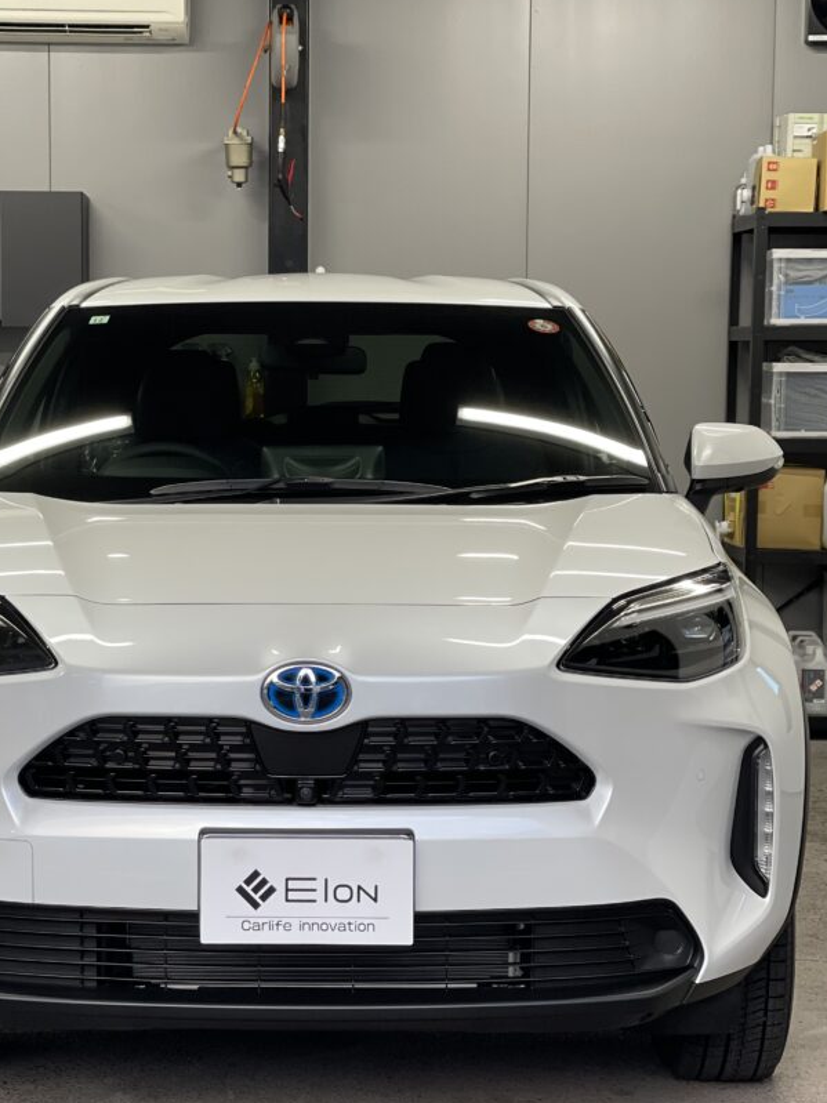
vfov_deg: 23.8
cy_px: 578
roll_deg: -0.4
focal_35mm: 82
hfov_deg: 18.0
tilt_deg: -3.3
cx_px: 309
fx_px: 2613
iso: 100
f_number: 2.2
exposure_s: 1/120
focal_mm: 7.5
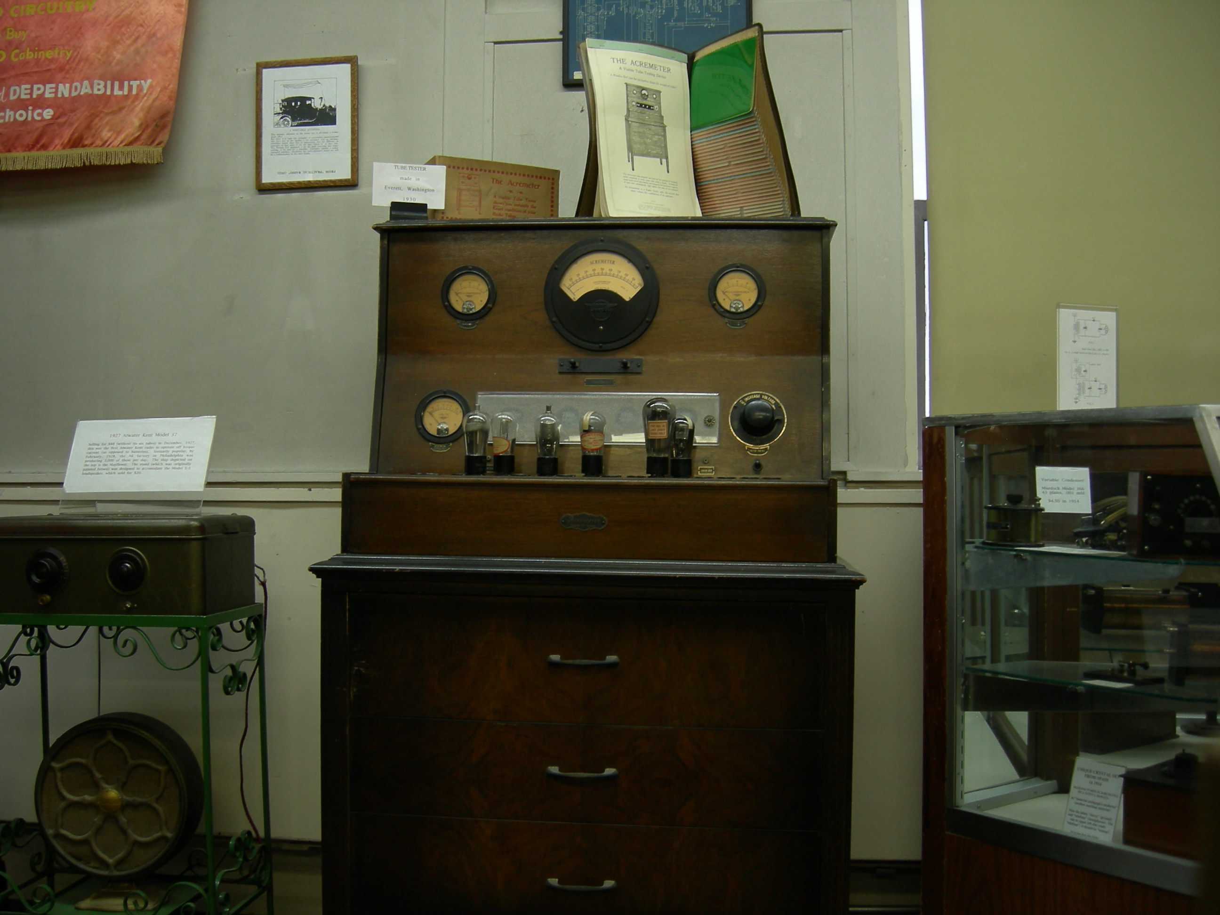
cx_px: 610
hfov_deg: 51.4
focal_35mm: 36
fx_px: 1269
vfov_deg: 39.7
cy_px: 458
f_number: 2.7
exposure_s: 1/14.8
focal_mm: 7.5
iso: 64
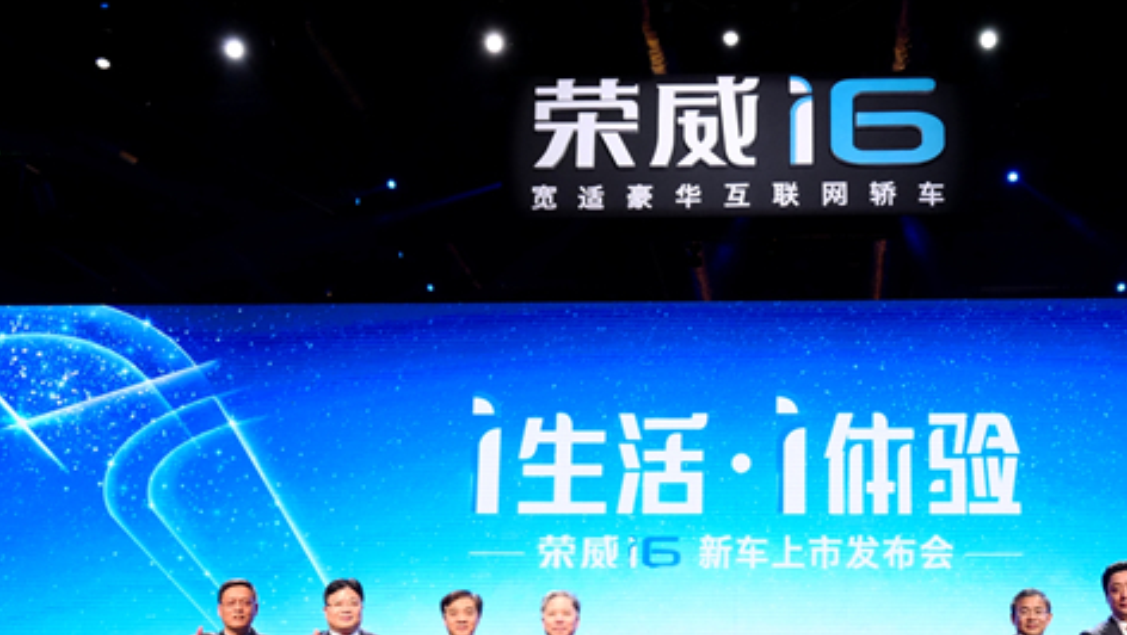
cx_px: 757
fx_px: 1345
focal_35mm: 45
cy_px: 540
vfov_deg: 25.9
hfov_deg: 44.7
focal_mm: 29
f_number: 5.6
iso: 1600
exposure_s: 1/125
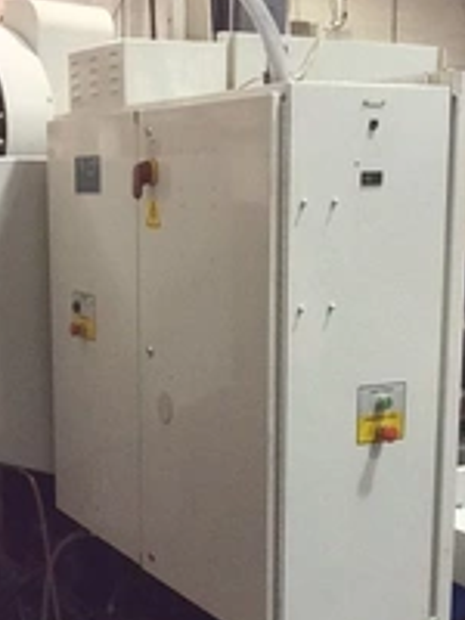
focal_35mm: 62
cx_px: 140
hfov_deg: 23.5
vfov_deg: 30.9
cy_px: 418
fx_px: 1110
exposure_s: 1/30
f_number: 2.4
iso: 400
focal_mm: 2.15
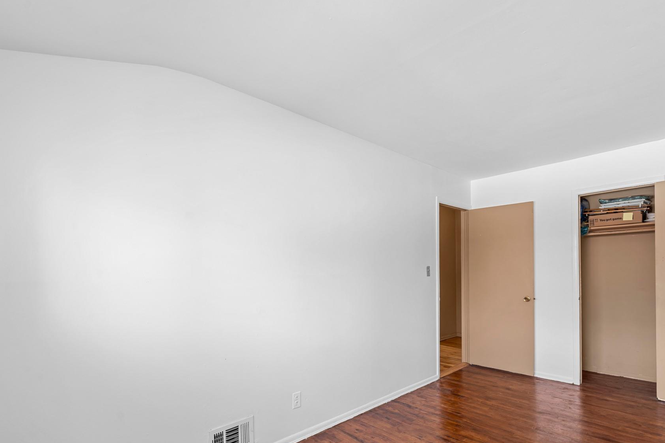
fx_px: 314
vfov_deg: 69.8
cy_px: 262
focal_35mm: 17
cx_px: 347
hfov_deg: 93.2
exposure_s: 1/2.5
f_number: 9
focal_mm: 14
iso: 200
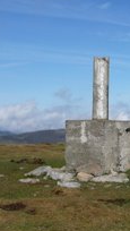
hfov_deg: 15.3
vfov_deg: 27.4
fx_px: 471
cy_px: 86
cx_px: 144
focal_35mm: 77
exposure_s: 1/400
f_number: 8
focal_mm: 5
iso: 100
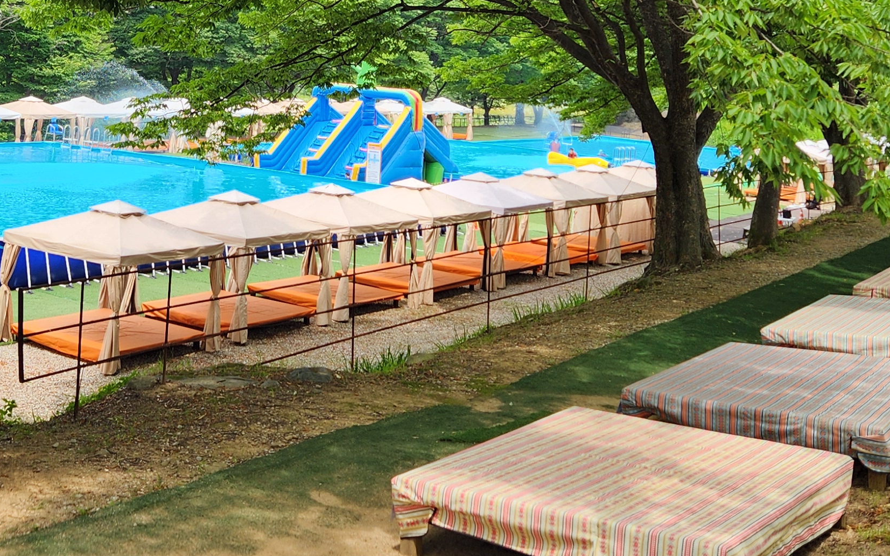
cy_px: -24
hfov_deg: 33.8
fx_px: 1431
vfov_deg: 21.1
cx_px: 221
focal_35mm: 59
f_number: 1.8
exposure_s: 1/661
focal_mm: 5.4
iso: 20
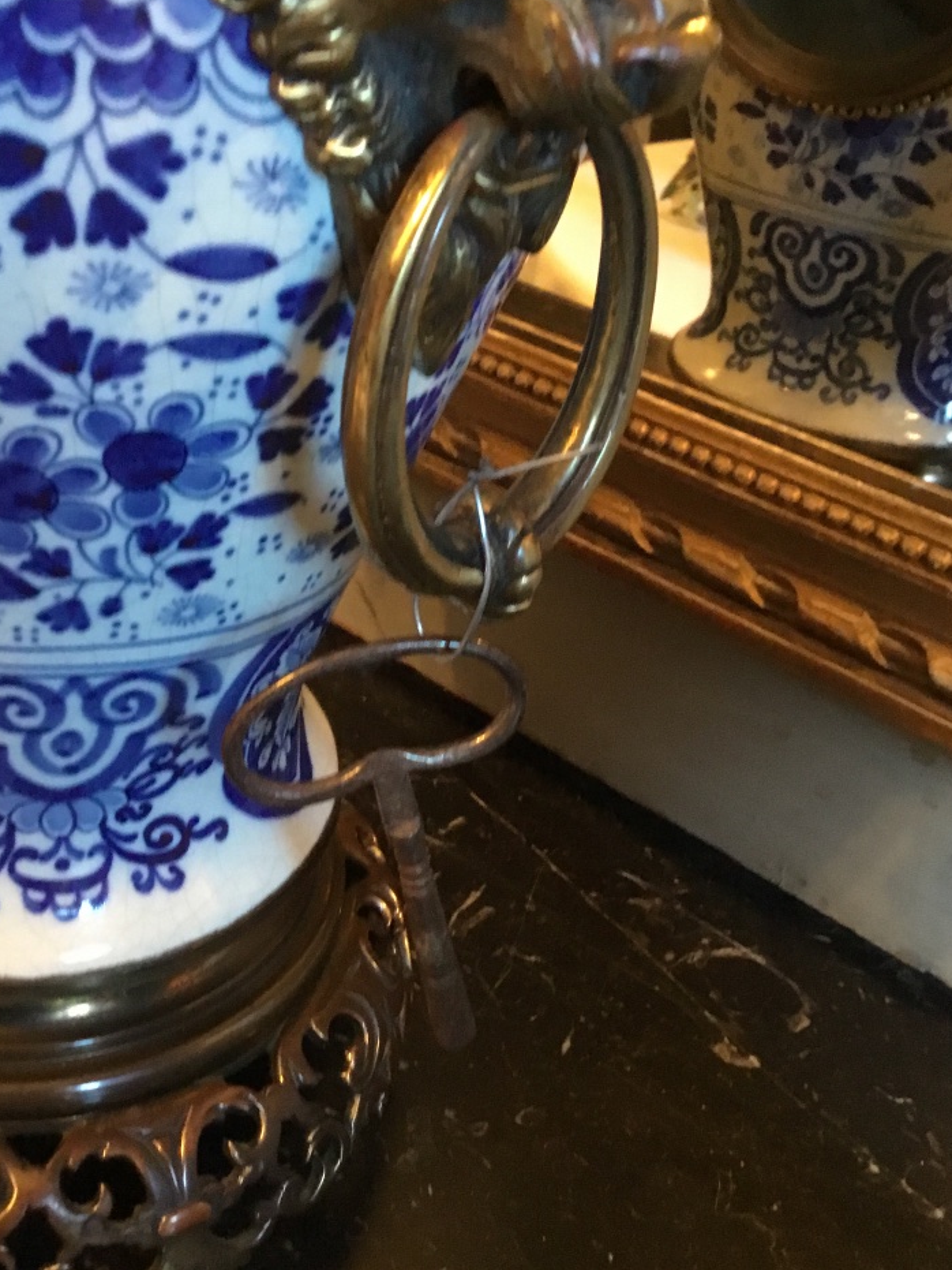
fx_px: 1466
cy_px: 539
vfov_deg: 46.6
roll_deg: -5.6
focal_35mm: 40
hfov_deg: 35.9
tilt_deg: -29.2
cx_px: 383
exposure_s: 1/17
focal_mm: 3.3
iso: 250
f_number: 2.4
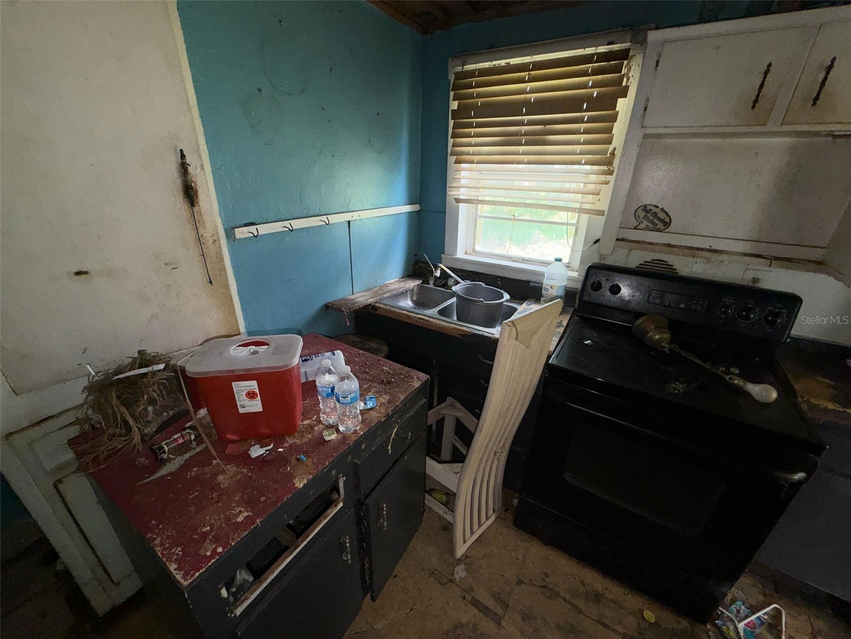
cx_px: 426
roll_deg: -1.1
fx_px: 344
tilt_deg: -23.5
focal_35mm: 14
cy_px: 320
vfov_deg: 85.7
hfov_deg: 102.1
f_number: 2.2
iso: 40
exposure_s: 1/60
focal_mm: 2.22
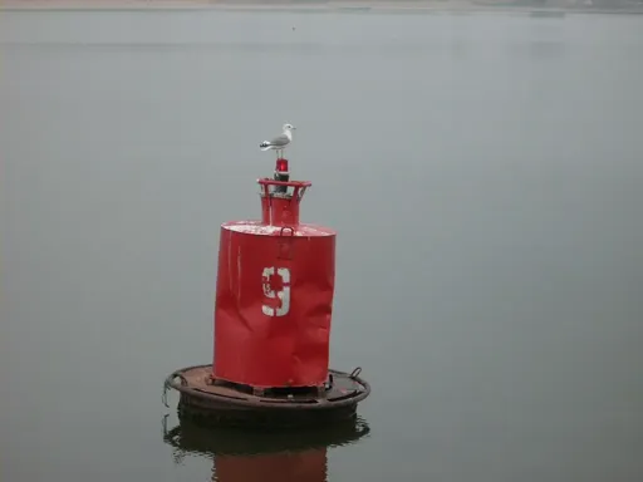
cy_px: 241
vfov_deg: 13.1
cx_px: 322
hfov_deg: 17.4
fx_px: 2099
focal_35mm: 113
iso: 64
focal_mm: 18.6
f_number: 5.2
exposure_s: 1/220
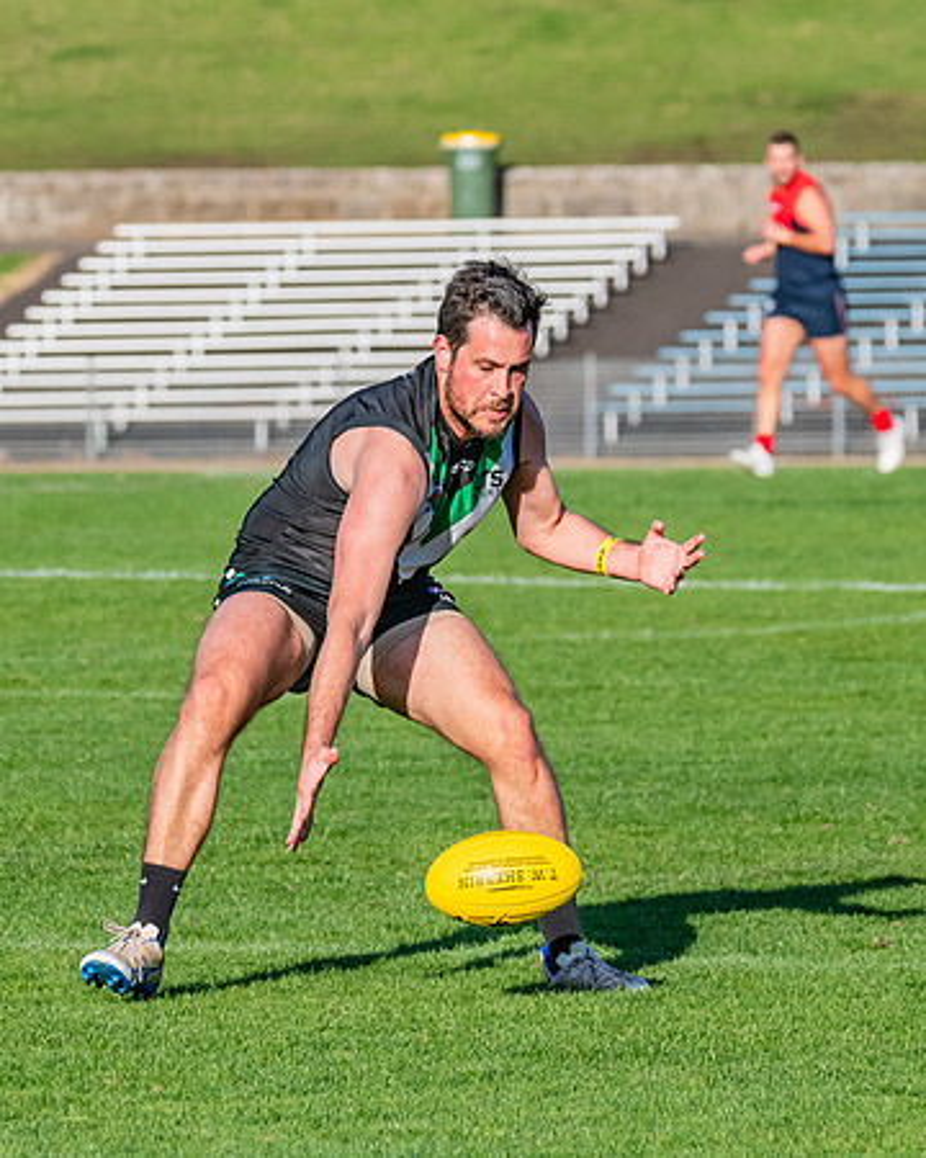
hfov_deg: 3.4
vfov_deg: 4.2
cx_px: 346
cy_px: 377
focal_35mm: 456
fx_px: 15605
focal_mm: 240
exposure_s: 1/1600
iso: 800
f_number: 10
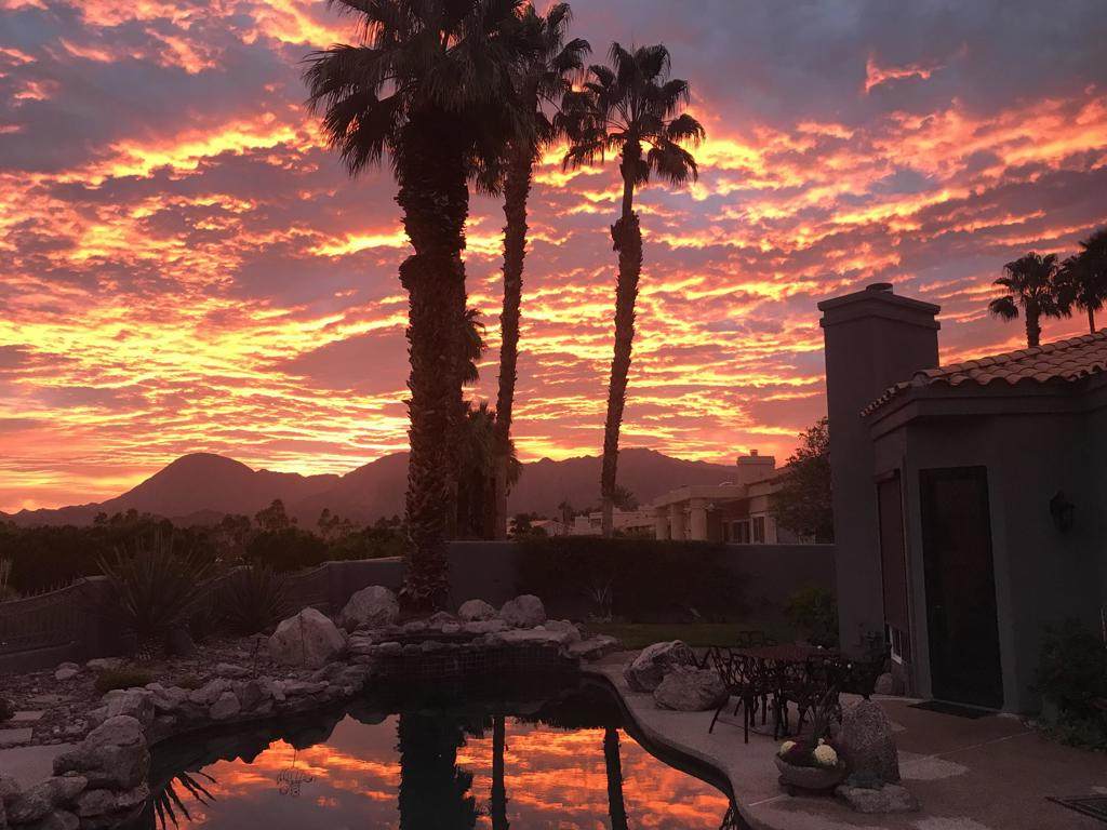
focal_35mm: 28
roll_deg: -0.2
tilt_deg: +9.2
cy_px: 415
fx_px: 895
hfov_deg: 63.4
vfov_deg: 49.7
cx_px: 554
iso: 25
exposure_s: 1/30
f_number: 1.8
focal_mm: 3.99
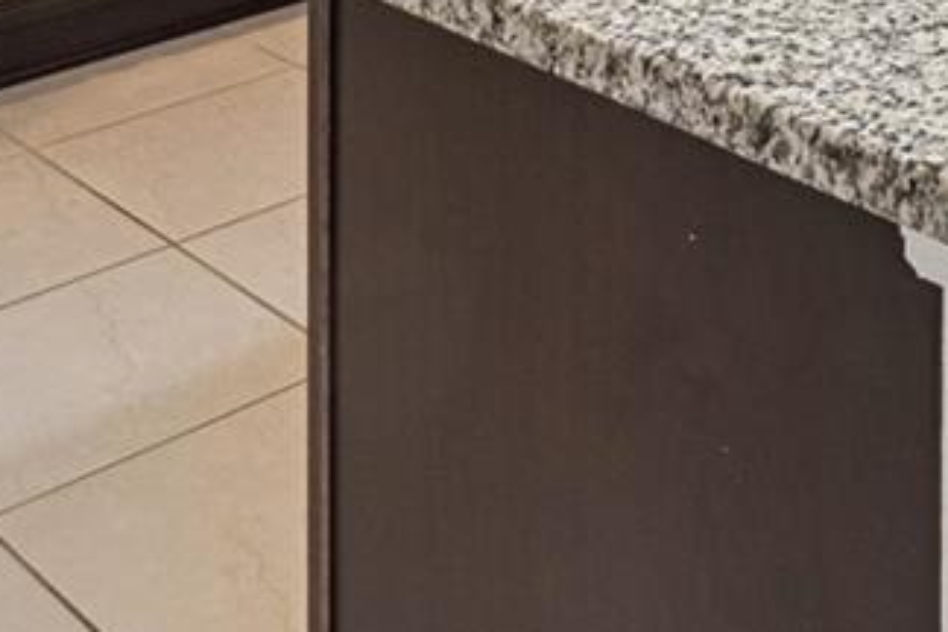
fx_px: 2212
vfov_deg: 13.5
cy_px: -696
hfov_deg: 23.1
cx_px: 963
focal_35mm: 84
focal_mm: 17
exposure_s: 1/15
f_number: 13
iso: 400
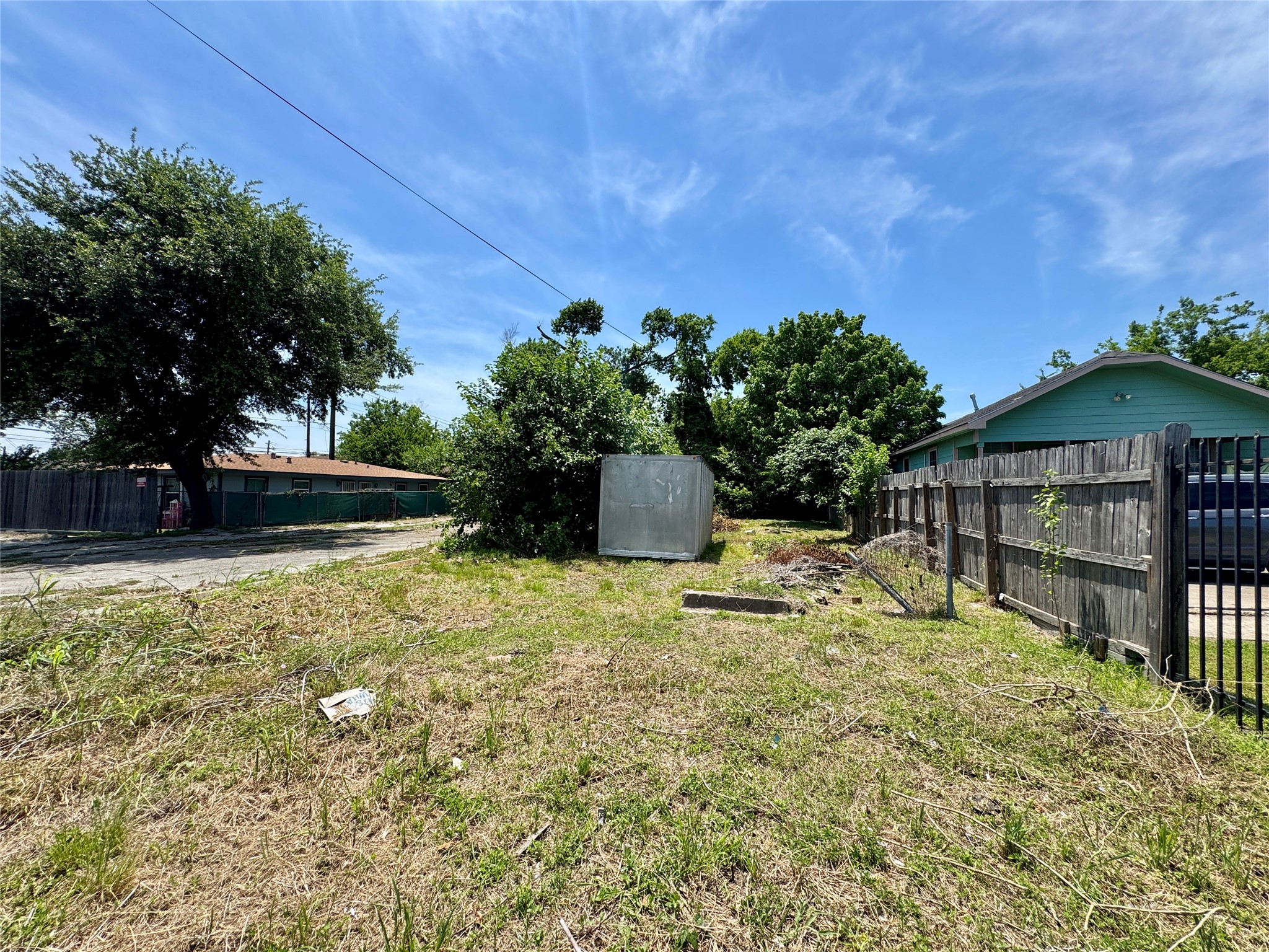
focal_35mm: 14
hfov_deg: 102.1
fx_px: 513
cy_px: 476
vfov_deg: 85.7
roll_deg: +0.3
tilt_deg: +1.8
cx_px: 634
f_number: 2.2
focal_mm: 2.22
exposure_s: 1/1600
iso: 50
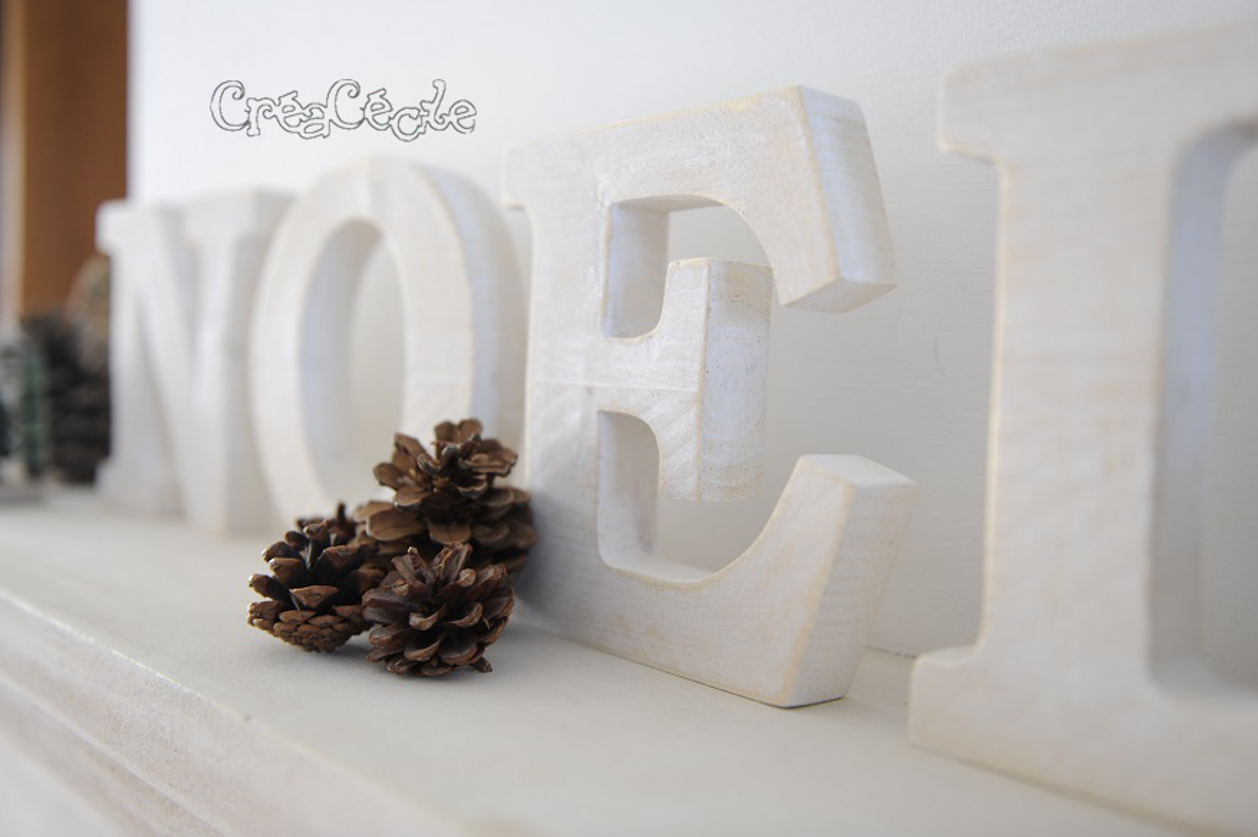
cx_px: 646
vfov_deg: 36.8
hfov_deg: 53.2
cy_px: 409
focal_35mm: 36
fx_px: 1257
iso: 200
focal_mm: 35
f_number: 2.8
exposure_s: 1/20
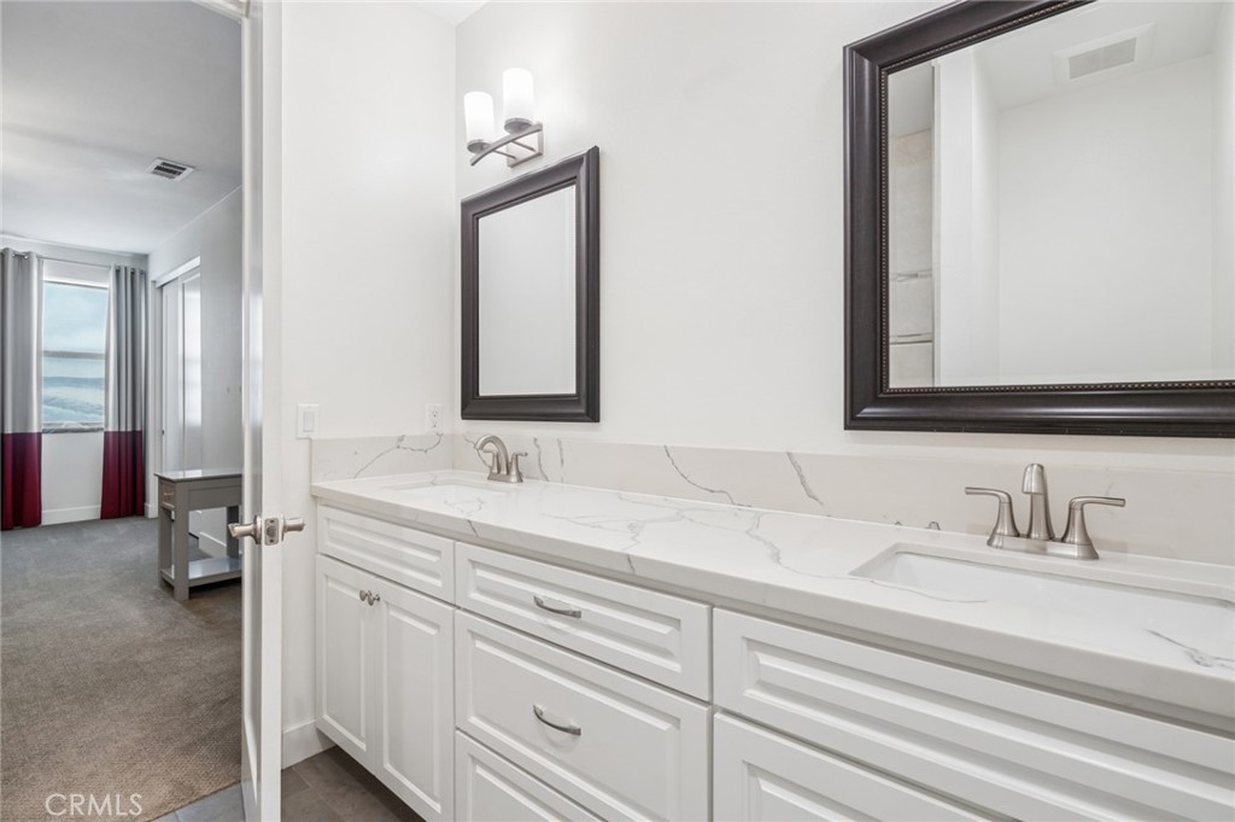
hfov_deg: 96.8
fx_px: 548
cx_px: 618
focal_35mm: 16
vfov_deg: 73.7
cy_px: 411
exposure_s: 1/4
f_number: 10
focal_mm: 16
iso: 200
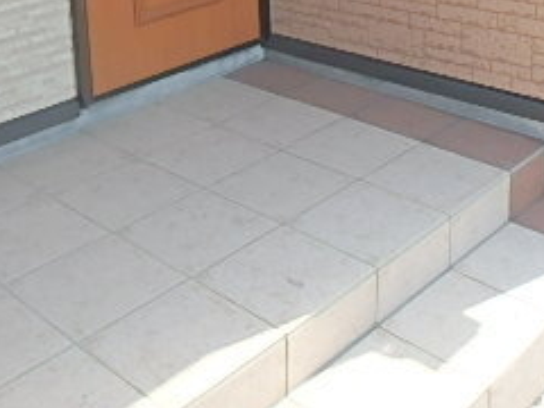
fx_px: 880
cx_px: 315
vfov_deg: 23.3
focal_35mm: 56
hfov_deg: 34.3
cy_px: -116
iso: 125
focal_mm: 3.7
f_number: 3.5
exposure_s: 1/500
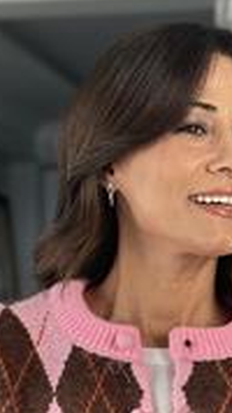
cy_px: 434
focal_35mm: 149
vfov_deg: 14.2
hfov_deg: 8.1
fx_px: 1631
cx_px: 165
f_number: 1.78
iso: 80
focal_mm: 6.86
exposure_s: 1/251
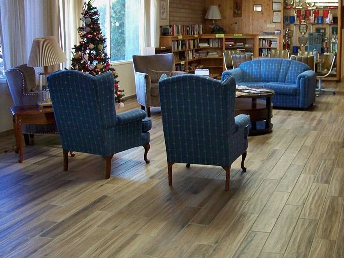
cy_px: 98
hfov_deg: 38.5
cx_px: 225
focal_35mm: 49
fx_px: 487
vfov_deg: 29.6
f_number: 2.8
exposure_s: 1/30
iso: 200
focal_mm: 5.85
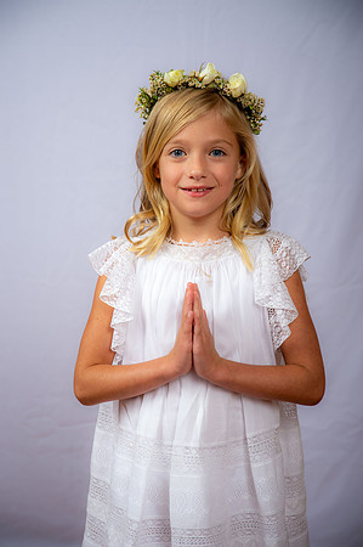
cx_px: 182
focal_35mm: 80
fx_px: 1213
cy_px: 274
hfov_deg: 17.0
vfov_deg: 25.4
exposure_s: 1/160
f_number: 6.3
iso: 250
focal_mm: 80
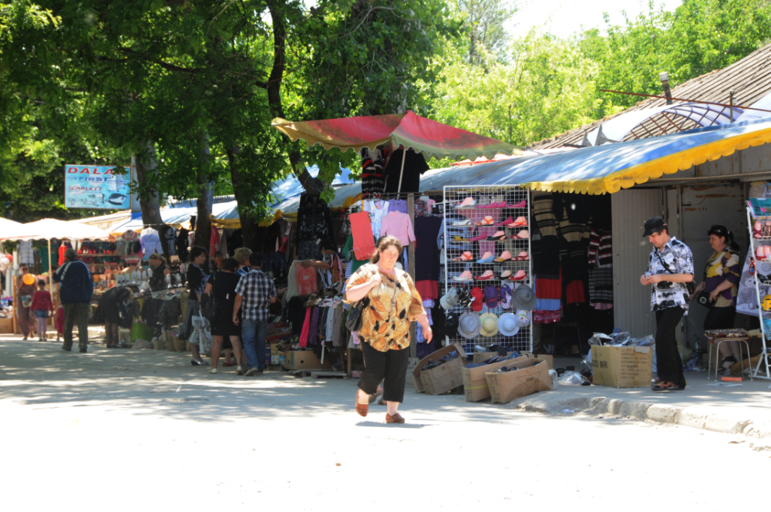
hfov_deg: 19.5
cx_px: 386
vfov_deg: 13.0
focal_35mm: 105
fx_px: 2246
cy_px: 256
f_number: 13
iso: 400
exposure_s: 1/100
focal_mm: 70
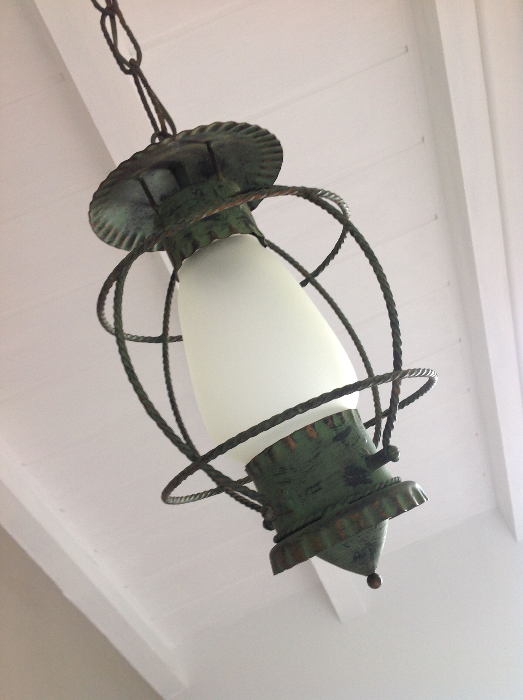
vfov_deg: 52.7
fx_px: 707
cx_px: 262
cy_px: 350
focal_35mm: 35
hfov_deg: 40.6
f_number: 2.4
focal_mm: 4.28
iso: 80
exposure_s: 1/15
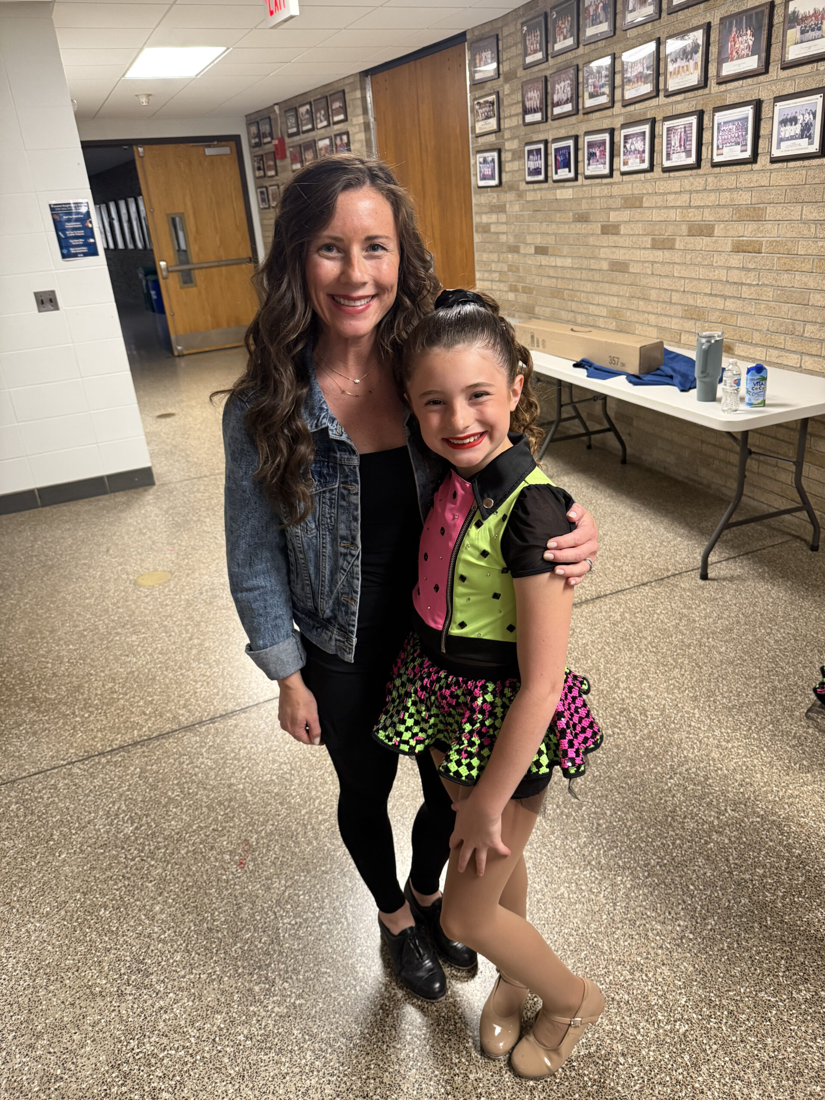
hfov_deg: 56.8
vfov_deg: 71.6
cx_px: 412
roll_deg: +4.4
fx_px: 763
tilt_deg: -24.1
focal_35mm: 24
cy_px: 550
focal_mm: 6.76
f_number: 1.78
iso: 320
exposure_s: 1/60
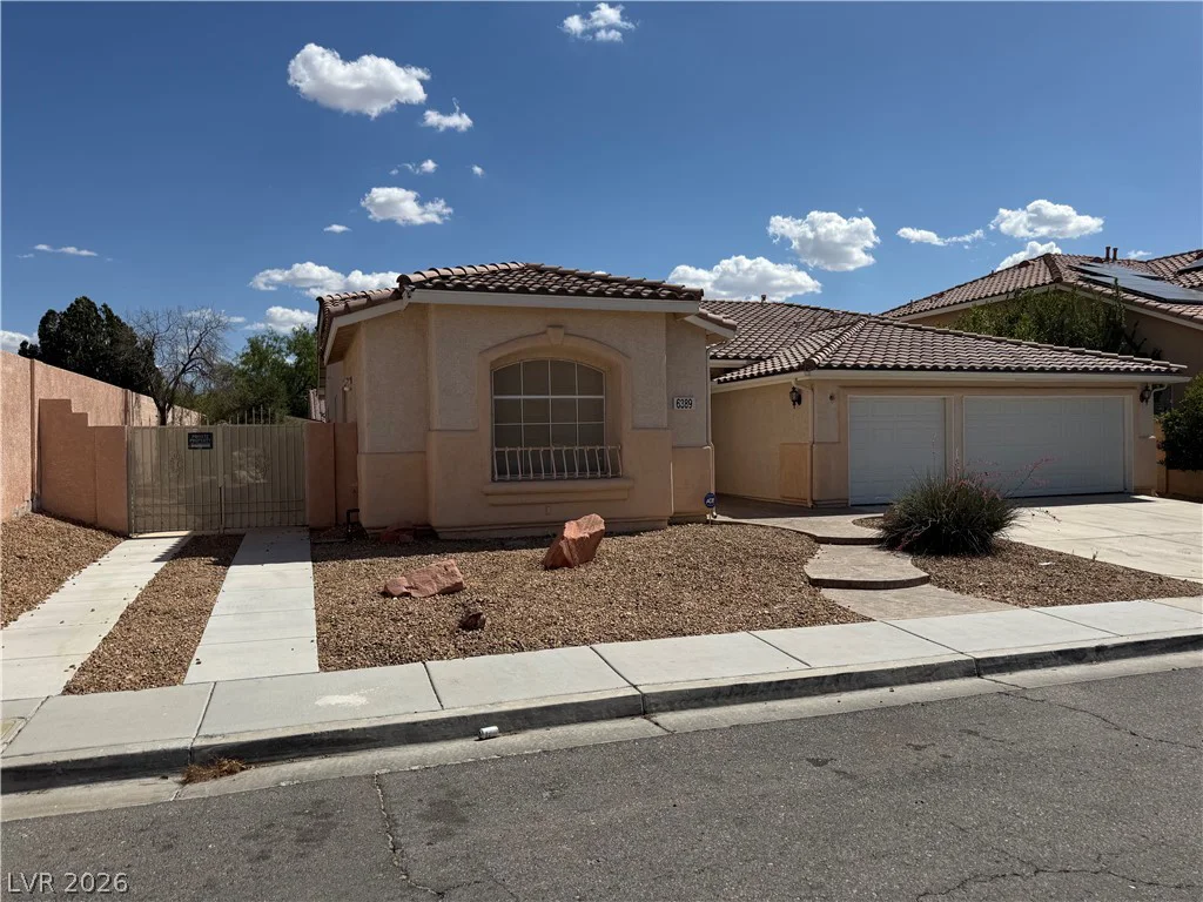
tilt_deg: +0.2
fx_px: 834
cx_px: 602
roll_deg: +0.8
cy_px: 451
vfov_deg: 56.8
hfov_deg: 71.6
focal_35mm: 24
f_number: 1.78
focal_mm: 6.76
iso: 80
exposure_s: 1/9091
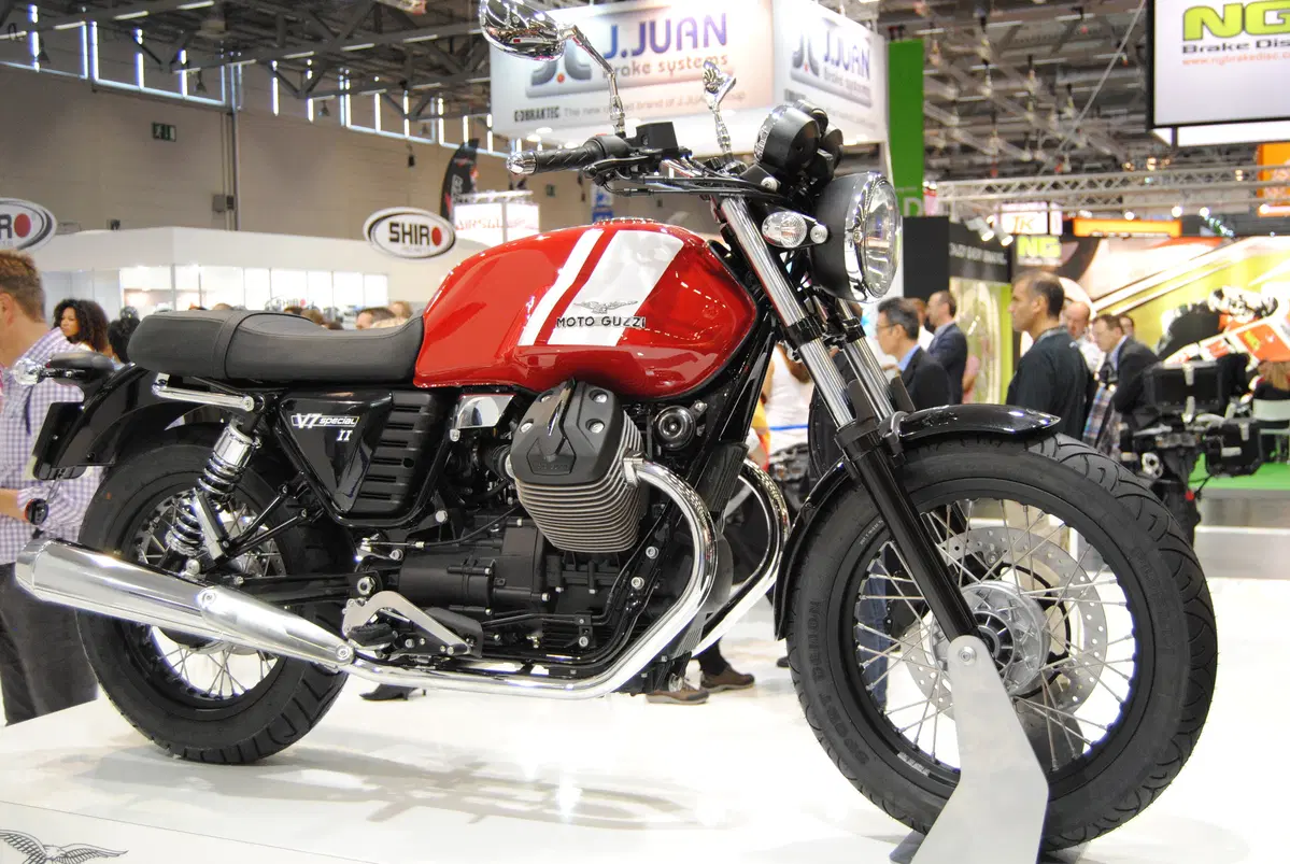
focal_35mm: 42
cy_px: 432
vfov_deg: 32.0
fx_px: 1507
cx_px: 645
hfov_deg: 46.3
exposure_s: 1/100
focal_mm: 28
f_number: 4
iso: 800
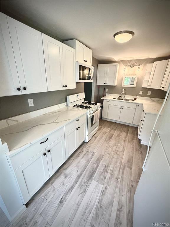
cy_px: 114
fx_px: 92
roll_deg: -2.3
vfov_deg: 102.1
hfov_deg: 85.7
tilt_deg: -20.9
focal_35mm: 14
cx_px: 85
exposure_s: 1/120
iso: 250
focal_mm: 2.22
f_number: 2.2
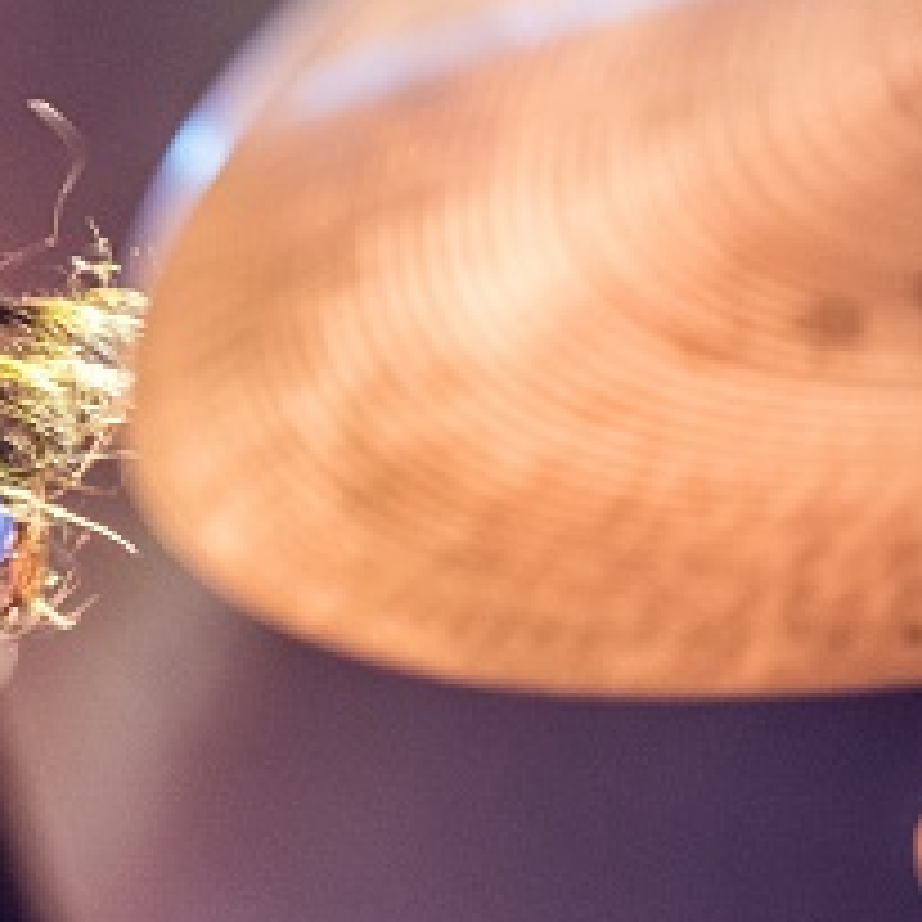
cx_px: -562
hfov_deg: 3.3
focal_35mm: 522
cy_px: 947
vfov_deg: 3.4
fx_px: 15730
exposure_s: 1/100
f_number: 2.8
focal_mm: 175
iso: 2500
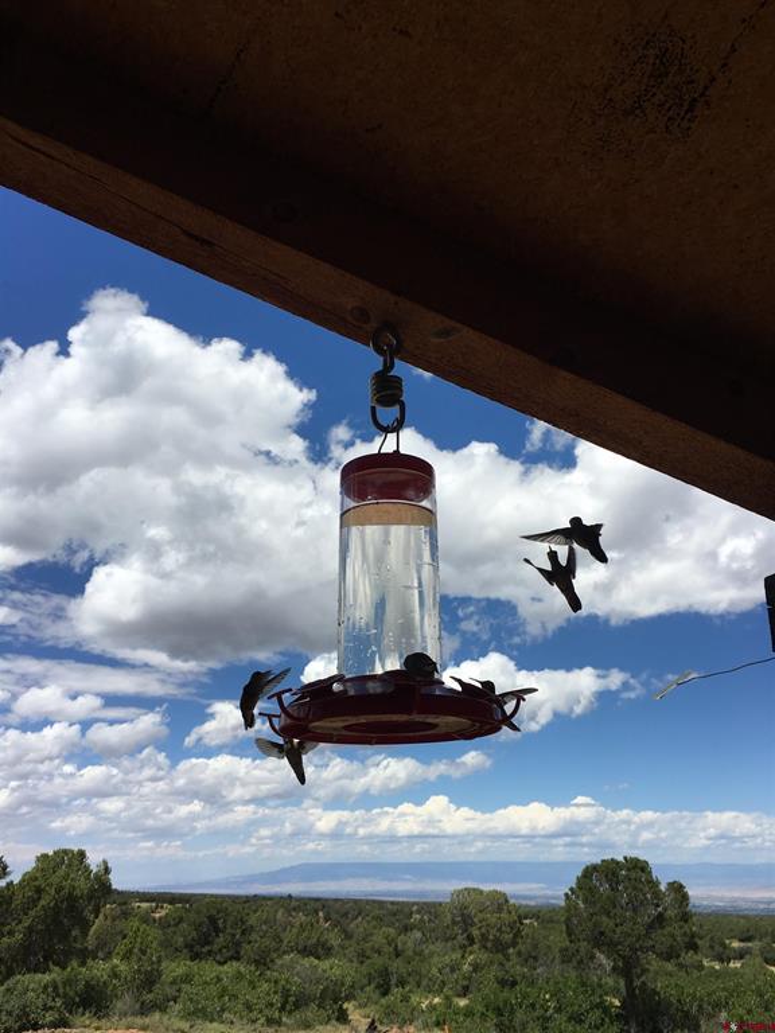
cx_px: 388
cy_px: 516
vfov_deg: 61.7
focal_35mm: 29
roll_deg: -0.4
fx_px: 866
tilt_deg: +20.7
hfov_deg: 48.2
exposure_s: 1/2198
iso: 25
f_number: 2.2
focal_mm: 4.15
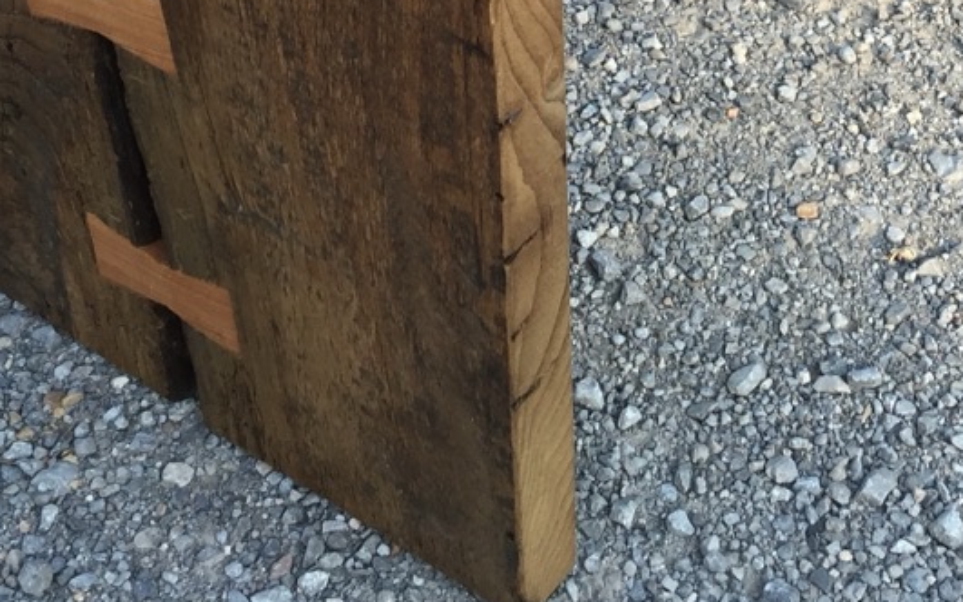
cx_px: 791
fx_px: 2126
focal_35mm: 81
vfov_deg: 15.1
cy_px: -257
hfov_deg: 25.0
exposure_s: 1/230
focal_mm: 4.15
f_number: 2.2
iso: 32
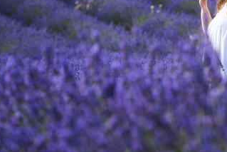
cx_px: 168
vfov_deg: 3.7
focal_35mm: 376
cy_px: 19
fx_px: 2372
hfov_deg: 5.5
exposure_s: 1/200
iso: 320
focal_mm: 200
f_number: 9
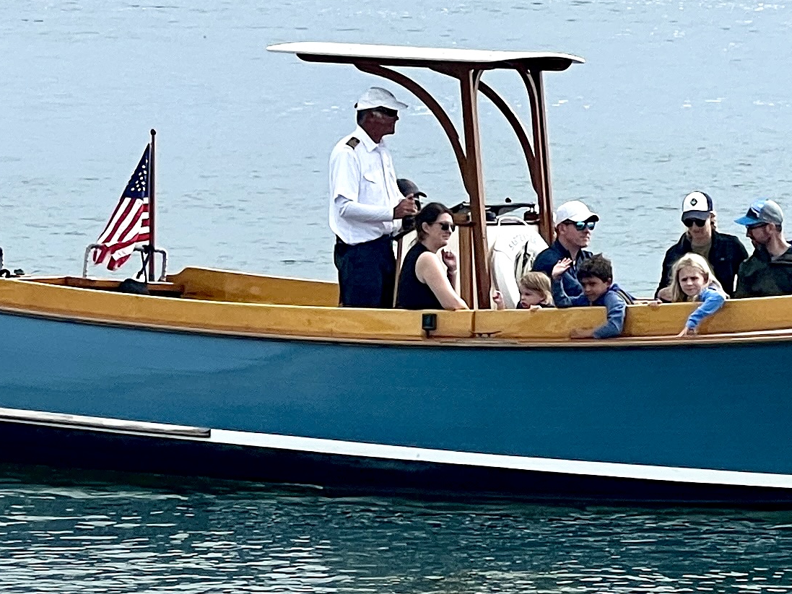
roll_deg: -0.8
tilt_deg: -2.0
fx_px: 6476
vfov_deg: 5.2
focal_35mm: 283
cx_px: 568
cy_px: 60
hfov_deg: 7.0
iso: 32
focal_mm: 9
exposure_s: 1/1130
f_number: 2.8
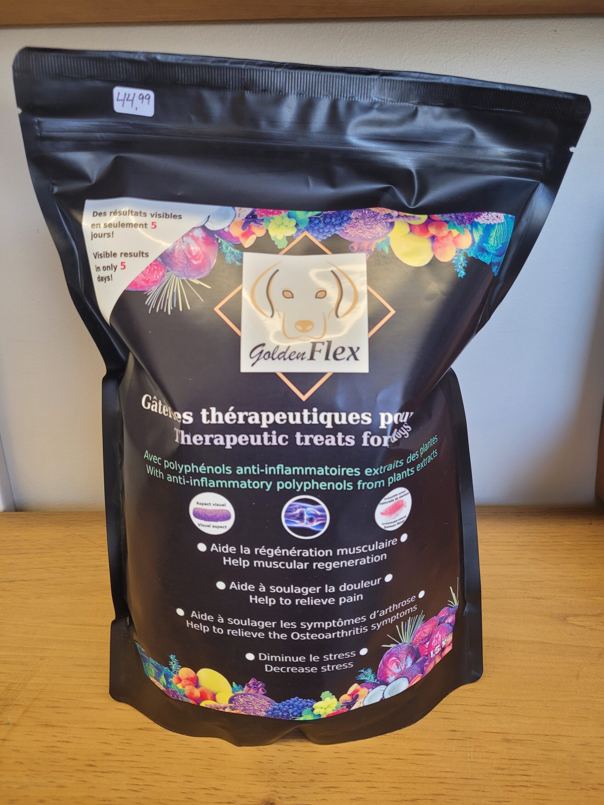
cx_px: 302
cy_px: 402
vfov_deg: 67.3
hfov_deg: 53.1
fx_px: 605
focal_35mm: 26
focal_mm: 5.4
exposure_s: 1/120
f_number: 1.8
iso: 125
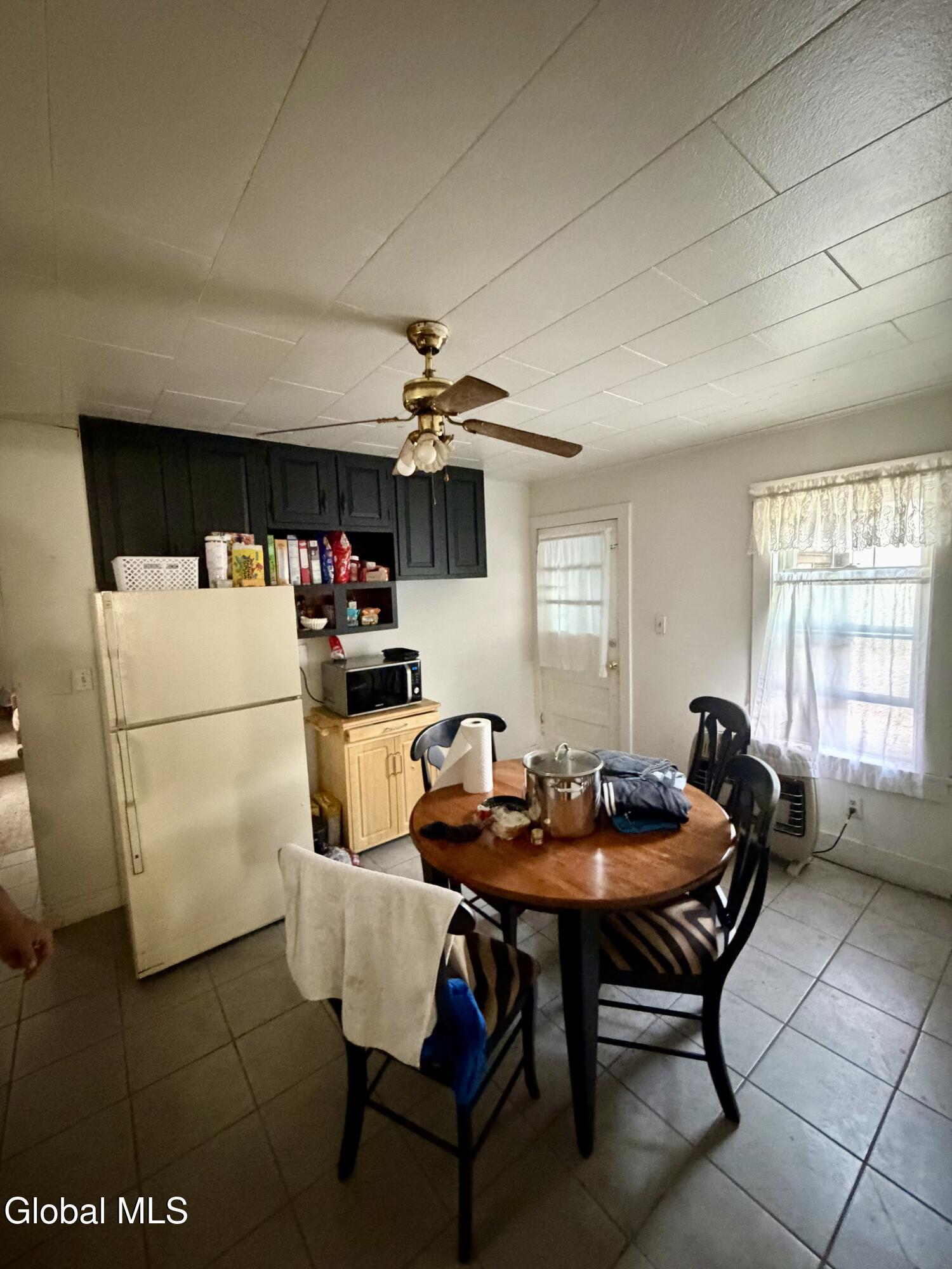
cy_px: 634
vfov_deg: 102.1
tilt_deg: -6.9
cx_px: 476
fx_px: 513
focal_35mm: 14
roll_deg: +0.6
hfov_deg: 85.7
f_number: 2.2
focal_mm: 2.22
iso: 1250
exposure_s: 1/40
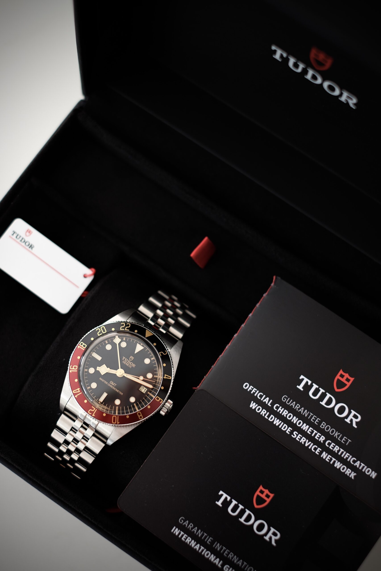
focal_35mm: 53
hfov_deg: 25.5
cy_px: 286
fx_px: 841
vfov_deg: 37.5
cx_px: 190
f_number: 2.2
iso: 320
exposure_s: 1/125
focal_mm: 35
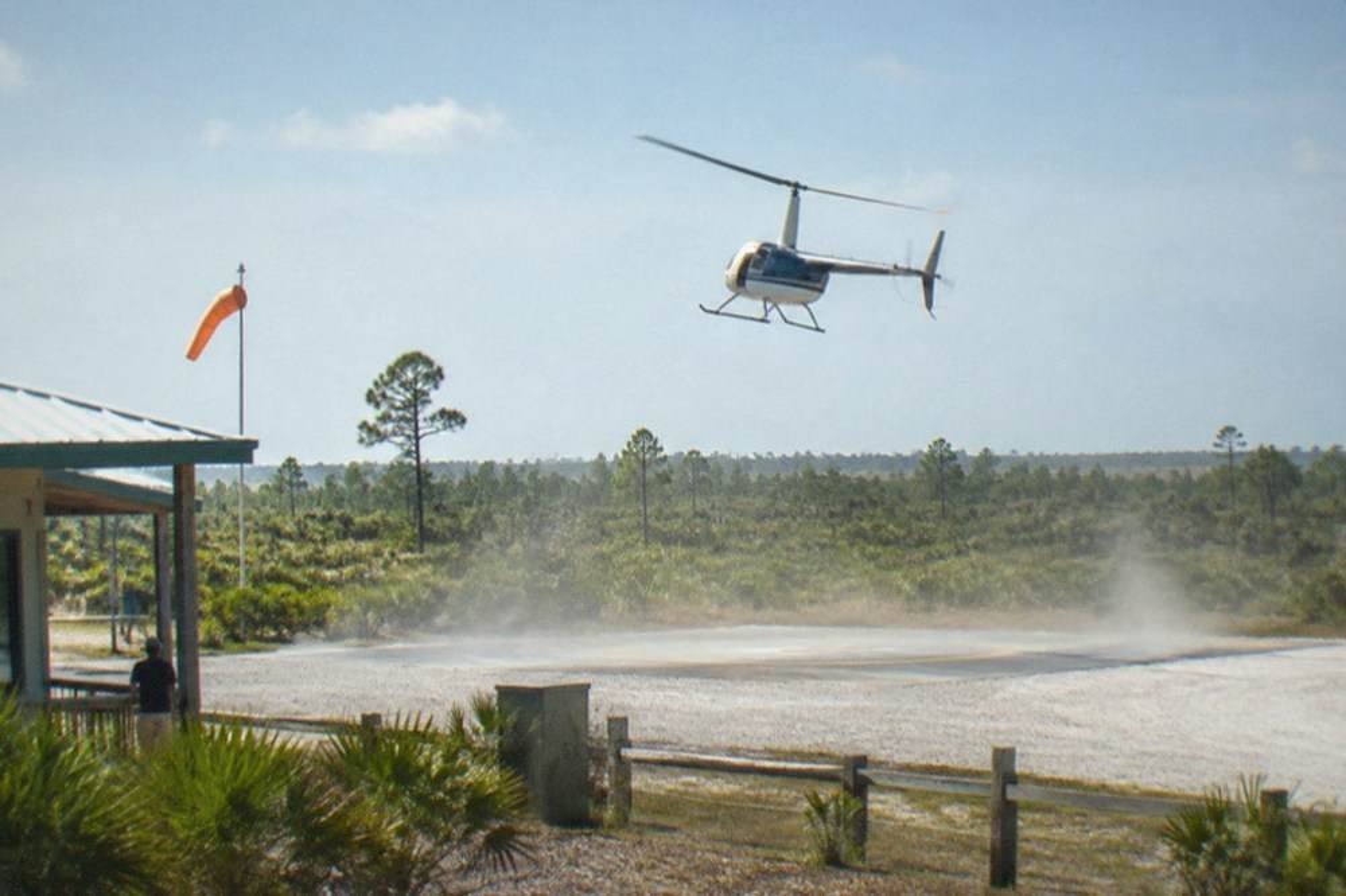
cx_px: 673
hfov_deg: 51.9
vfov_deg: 35.9
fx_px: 1383
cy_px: 448
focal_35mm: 37
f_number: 4
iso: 160
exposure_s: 1/1250
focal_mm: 37
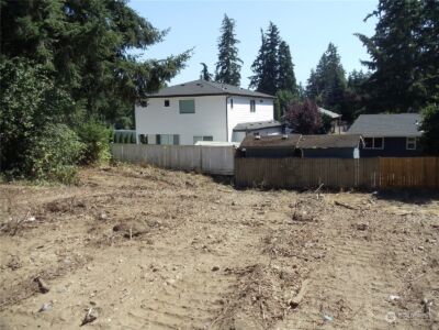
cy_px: 165
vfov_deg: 32.9
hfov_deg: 42.9
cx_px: 220
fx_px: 558
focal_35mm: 44
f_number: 7.1
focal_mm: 6
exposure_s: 1/200
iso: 100
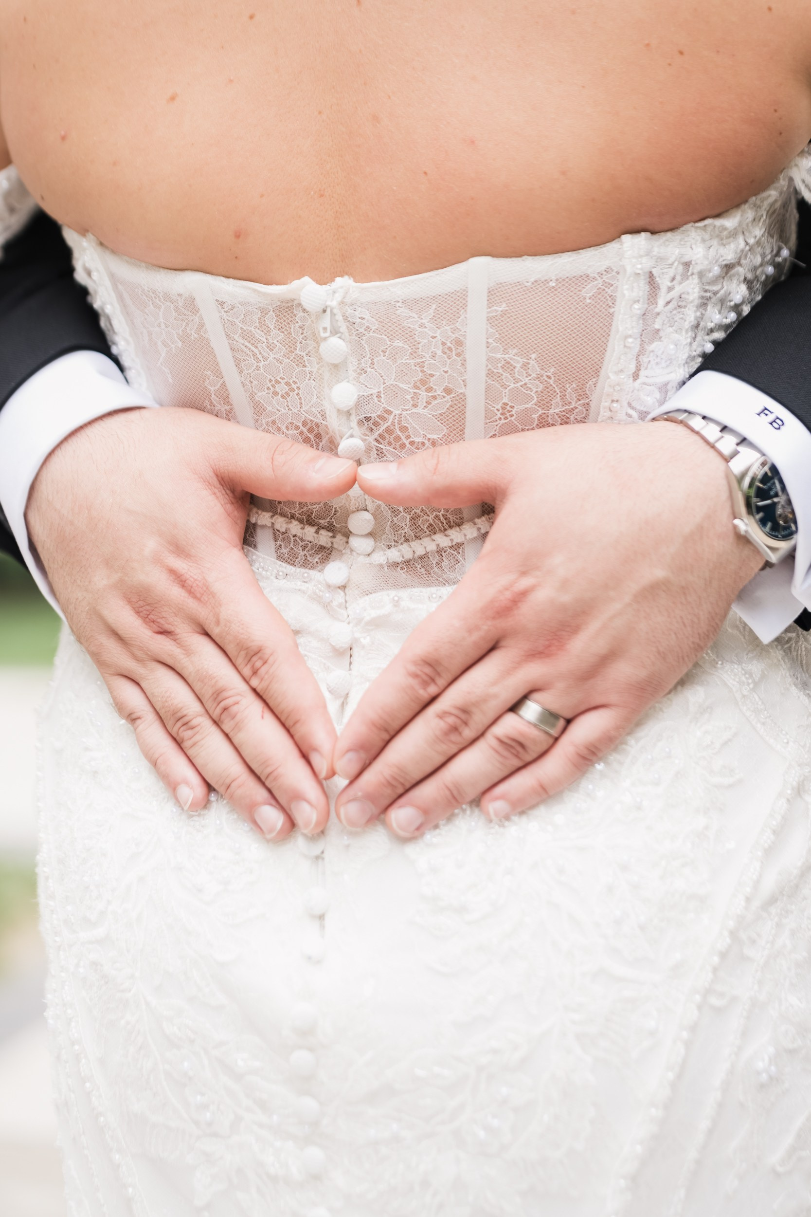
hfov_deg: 16.1
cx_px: 406
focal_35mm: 85
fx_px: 2872
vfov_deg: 23.9
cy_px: 608
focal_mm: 85
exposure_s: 1/125
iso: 100
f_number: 2.8
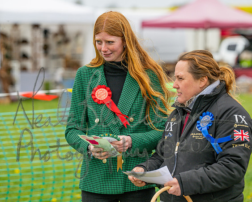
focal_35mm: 180
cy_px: 101
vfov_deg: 8.6
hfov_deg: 10.7
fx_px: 1343
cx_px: 127
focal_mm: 160
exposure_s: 1/2000
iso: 400
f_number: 4.5
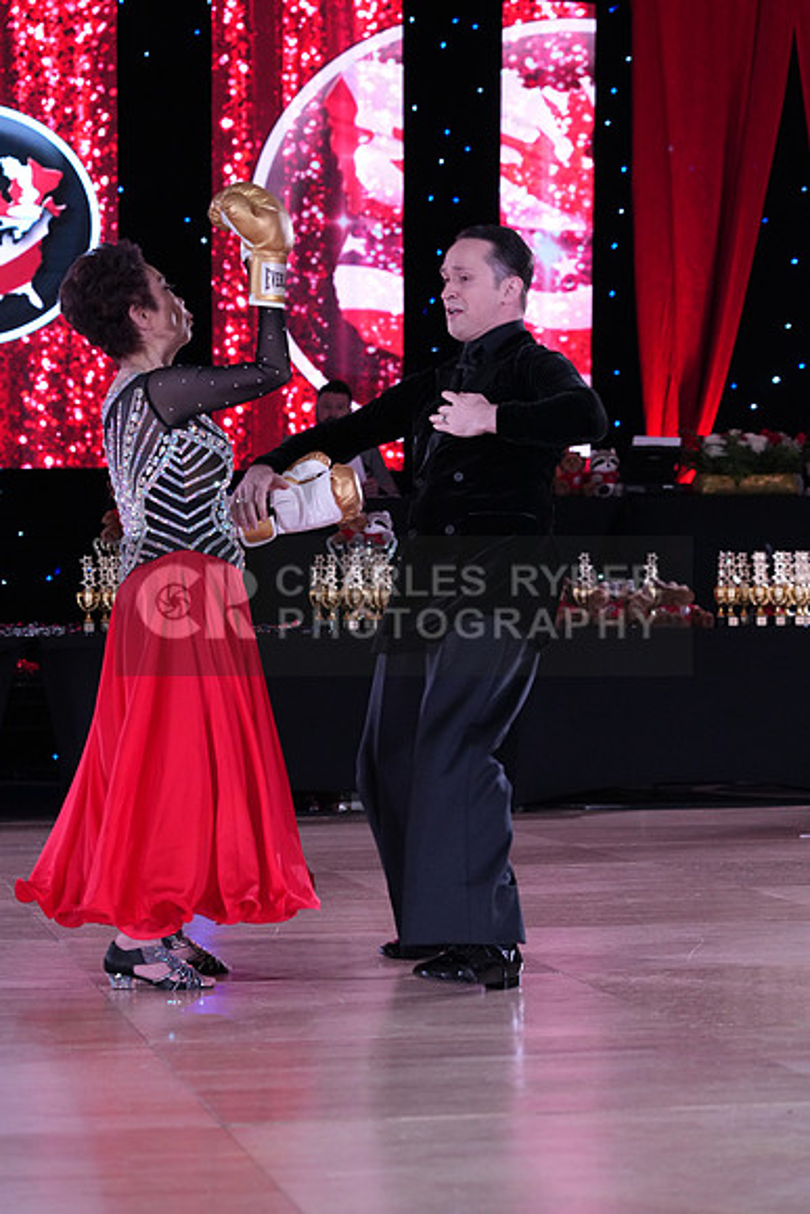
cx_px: 405
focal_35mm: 95
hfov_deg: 14.4
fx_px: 3204
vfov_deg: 21.5
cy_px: 607
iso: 2500
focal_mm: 95
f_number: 5
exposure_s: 1/250
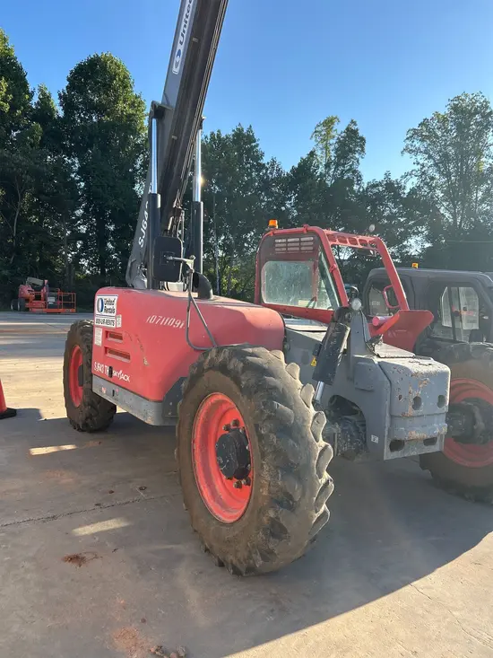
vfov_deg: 67.3
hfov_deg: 53.1
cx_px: 246
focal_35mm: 26
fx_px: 494
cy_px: 329
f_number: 1.5
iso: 50
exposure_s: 1/1112
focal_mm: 5.7
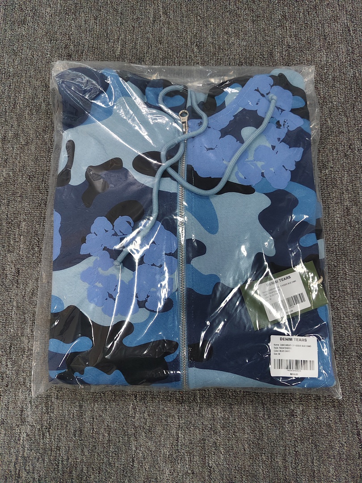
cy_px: 242
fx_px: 335
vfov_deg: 71.6
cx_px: 181
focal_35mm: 24
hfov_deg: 56.8
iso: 378
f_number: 1.88
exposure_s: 1/100
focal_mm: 5.56
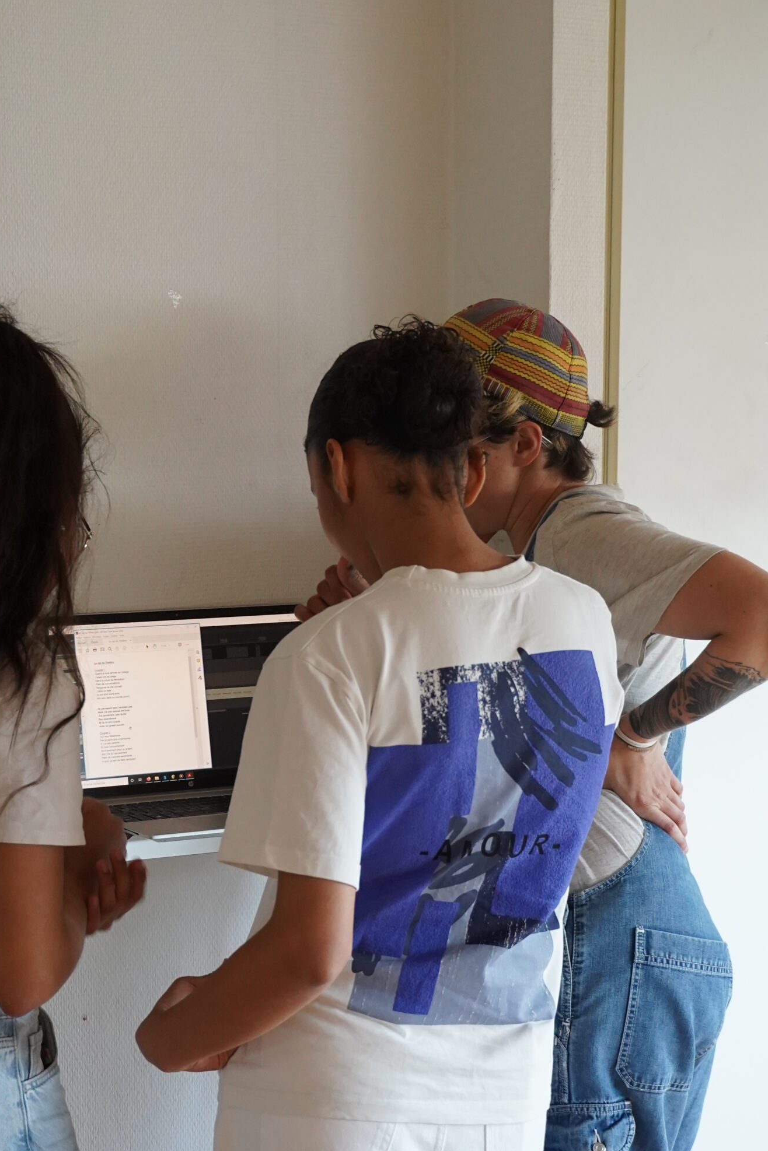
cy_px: 690
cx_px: 323
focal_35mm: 83
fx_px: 2656
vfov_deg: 24.4
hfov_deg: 16.4
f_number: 5
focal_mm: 43
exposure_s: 1/80
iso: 2500
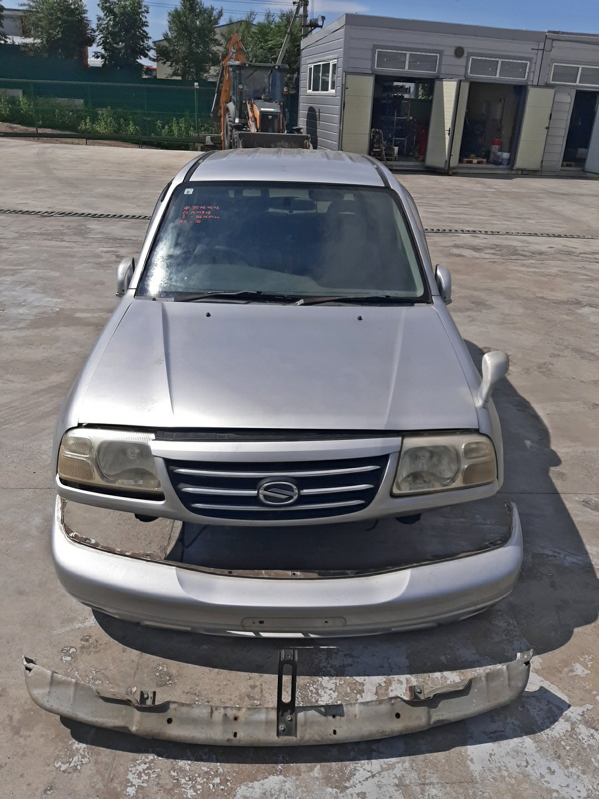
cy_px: 400
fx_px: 600
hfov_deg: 53.1
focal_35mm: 26
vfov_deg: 67.3
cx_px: 300
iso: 40
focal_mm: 3.93
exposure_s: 1/5618
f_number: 1.7
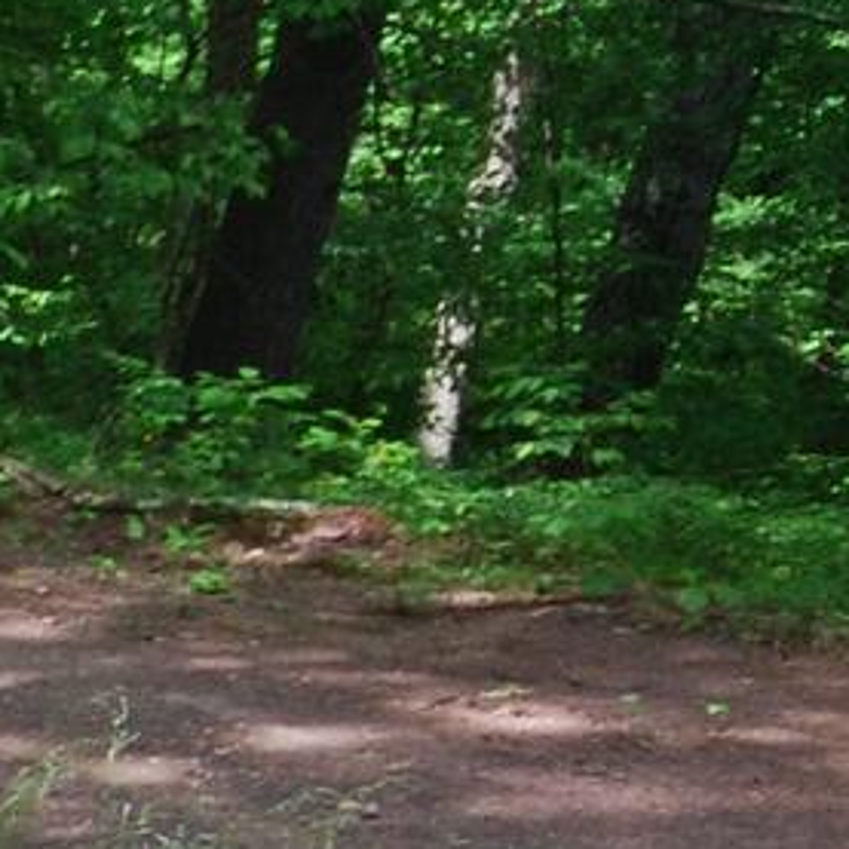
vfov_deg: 12.9
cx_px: -1919
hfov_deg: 9.4
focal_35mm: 132
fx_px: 3663
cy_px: 999
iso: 200
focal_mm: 14
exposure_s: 1/60
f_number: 8
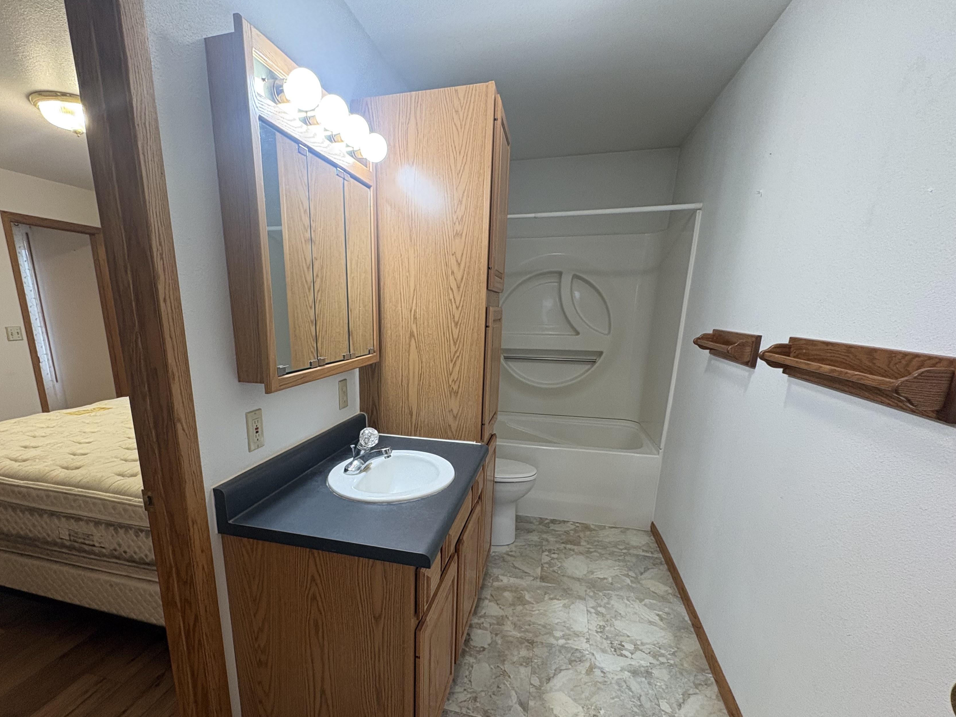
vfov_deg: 73.9
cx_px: 418
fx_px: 469
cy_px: 431
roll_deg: +0.3
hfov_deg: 90.6
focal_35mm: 17
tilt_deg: -14.3
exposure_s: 1/60
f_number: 2.2
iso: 200
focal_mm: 2.22
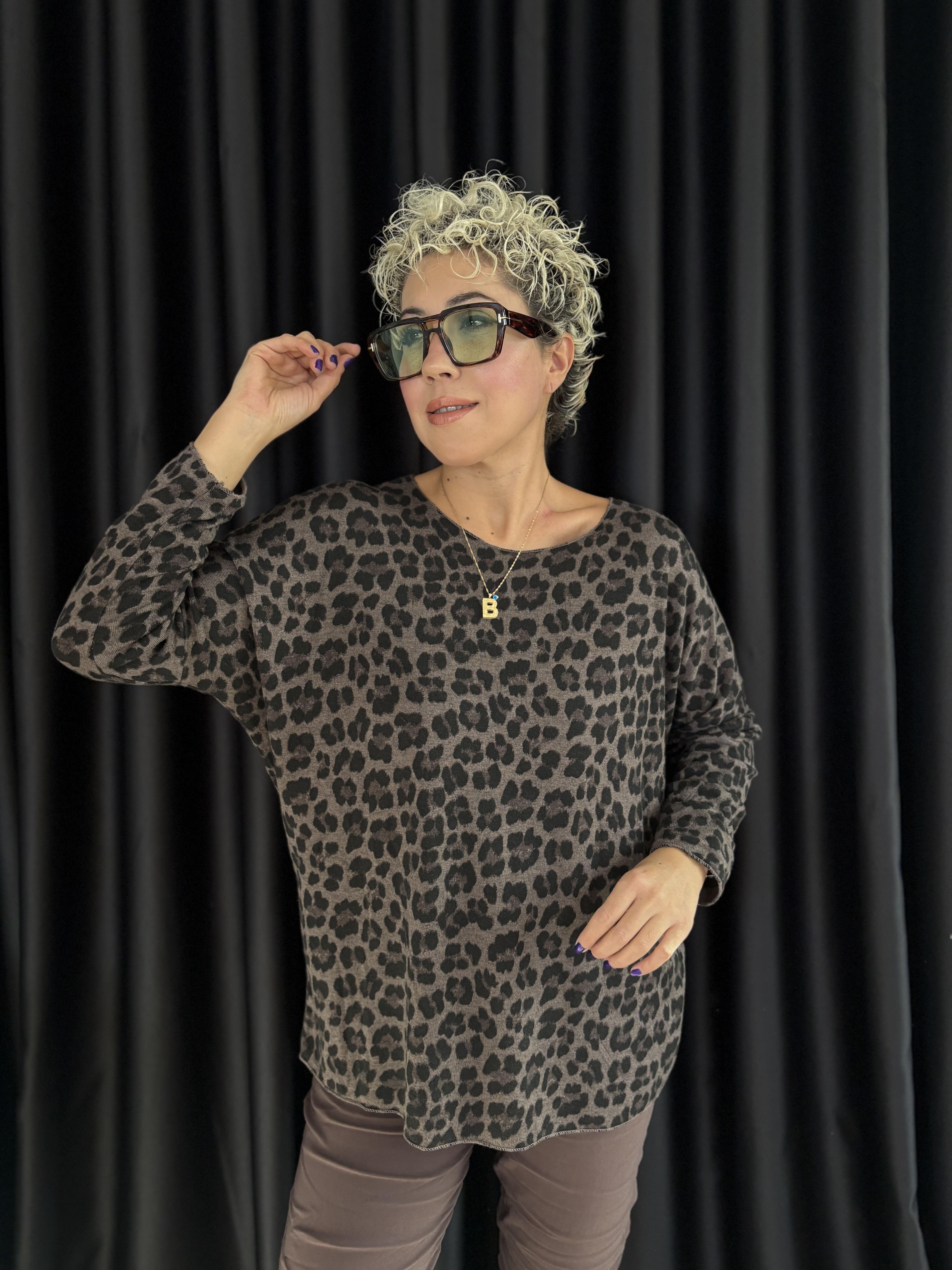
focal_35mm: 26
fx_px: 953
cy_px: 635
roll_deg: +0.5
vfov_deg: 67.3
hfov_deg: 53.1
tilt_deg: -5.7
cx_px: 476
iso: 160
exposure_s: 1/60
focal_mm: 5.96
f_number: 1.6
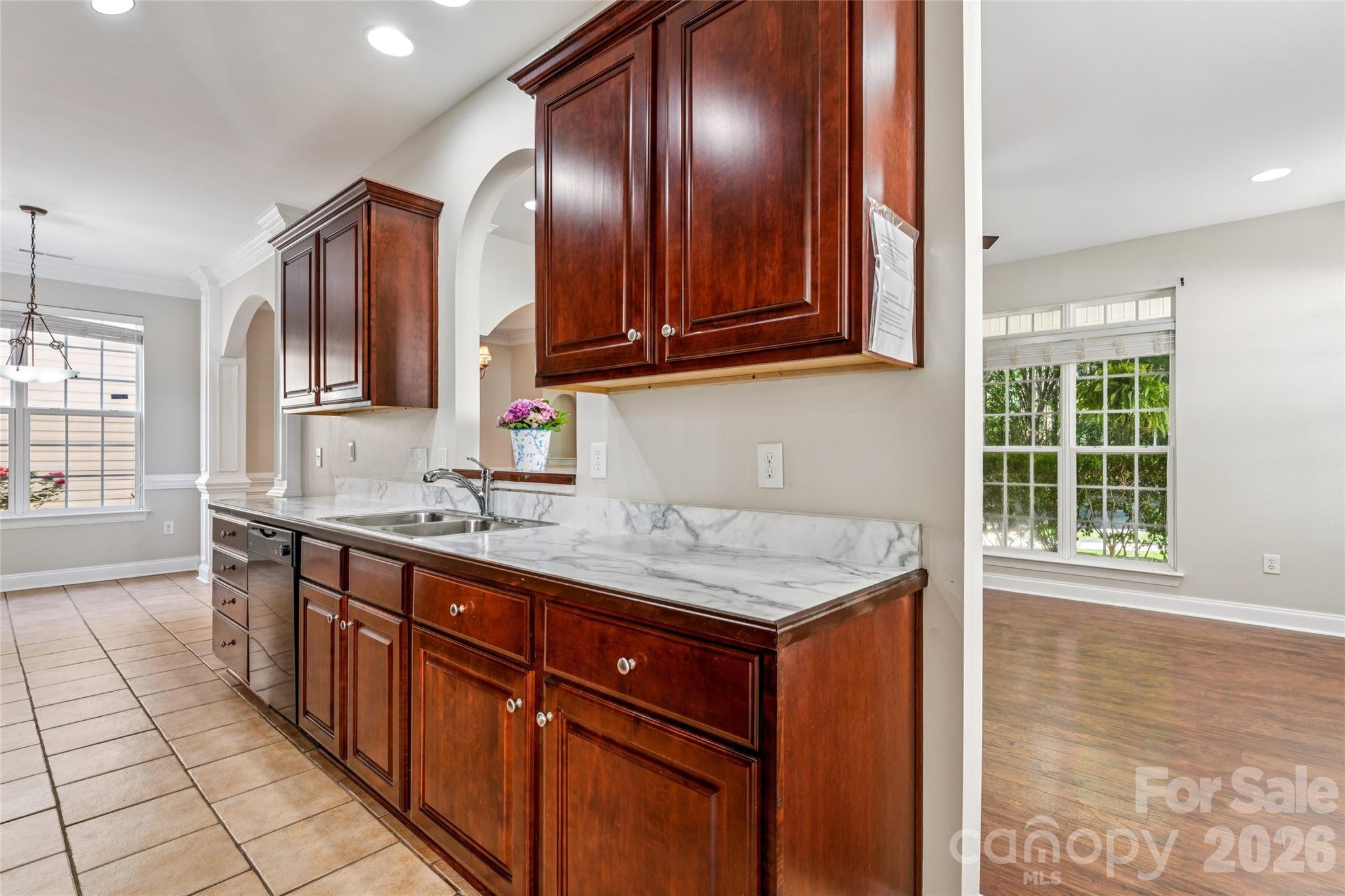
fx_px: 624
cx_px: 672
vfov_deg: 71.4
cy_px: 448
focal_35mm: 17
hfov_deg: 94.3
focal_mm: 16.7
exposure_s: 1/2.5
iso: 100
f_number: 9
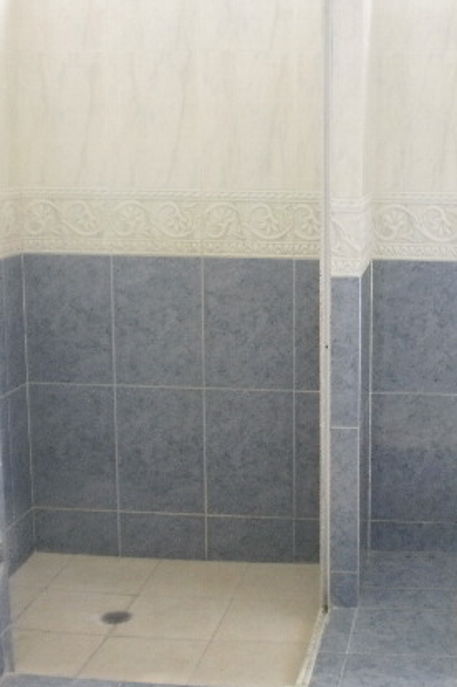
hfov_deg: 21.9
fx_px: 1163
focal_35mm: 61
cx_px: 384
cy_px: 338
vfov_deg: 32.9
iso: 200
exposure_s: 1/100
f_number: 3.1
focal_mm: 6.3
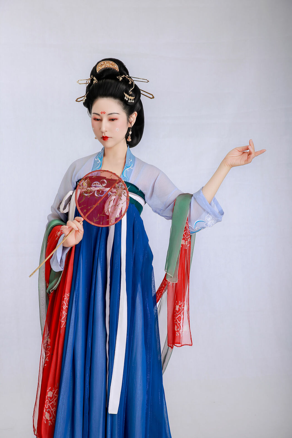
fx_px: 839
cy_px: 219
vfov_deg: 29.2
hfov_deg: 19.7
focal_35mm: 69
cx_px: 146
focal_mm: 70
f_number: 7.1
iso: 100
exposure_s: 1/160
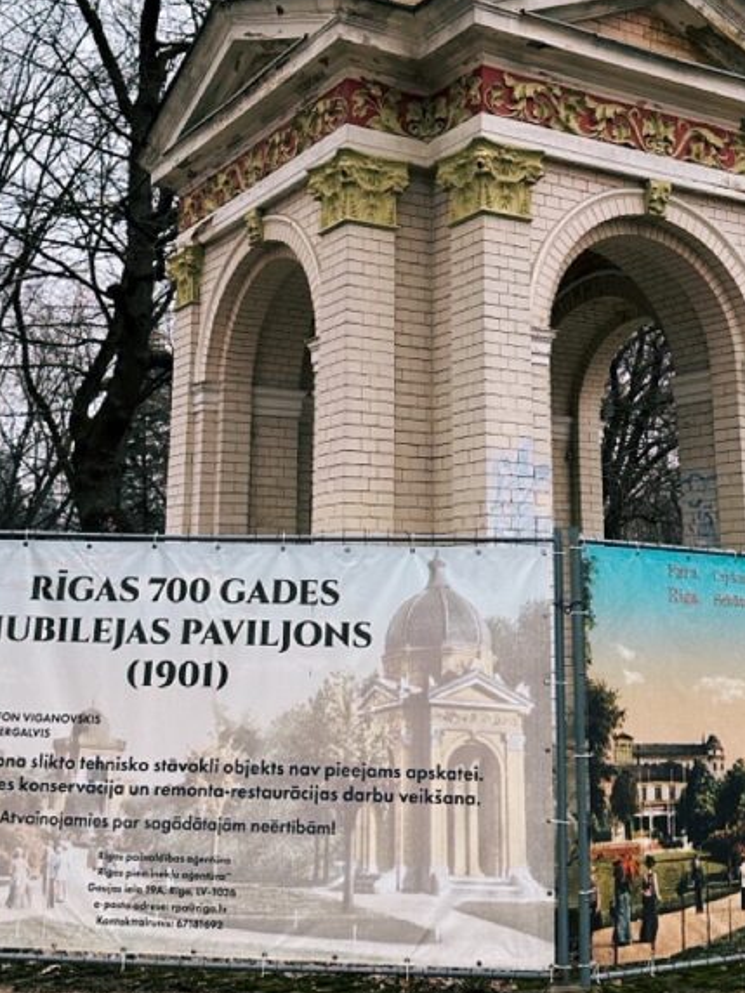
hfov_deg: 33.6
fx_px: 1234
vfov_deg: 43.3
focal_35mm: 43
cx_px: 401
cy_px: 339
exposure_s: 1/594
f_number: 1.78
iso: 80
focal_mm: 6.86
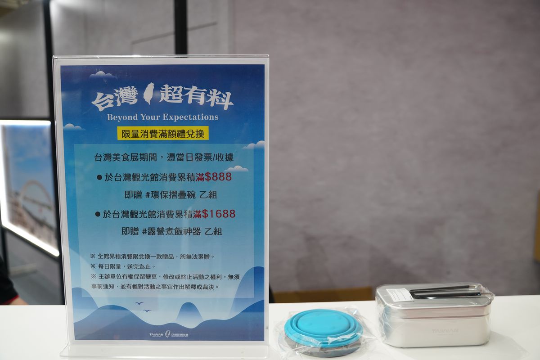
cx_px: 270
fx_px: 435
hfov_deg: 63.7
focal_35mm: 29
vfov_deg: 45.0
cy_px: 180
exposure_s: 1/160
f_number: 4
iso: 1000
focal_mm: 29
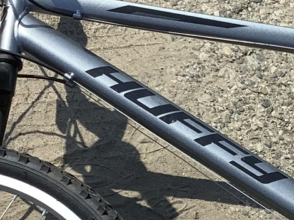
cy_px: 160
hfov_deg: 14.7
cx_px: 285
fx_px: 1121
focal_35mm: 132
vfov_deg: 11.2
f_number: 2.4
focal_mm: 3.3
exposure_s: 1/1148
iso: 25
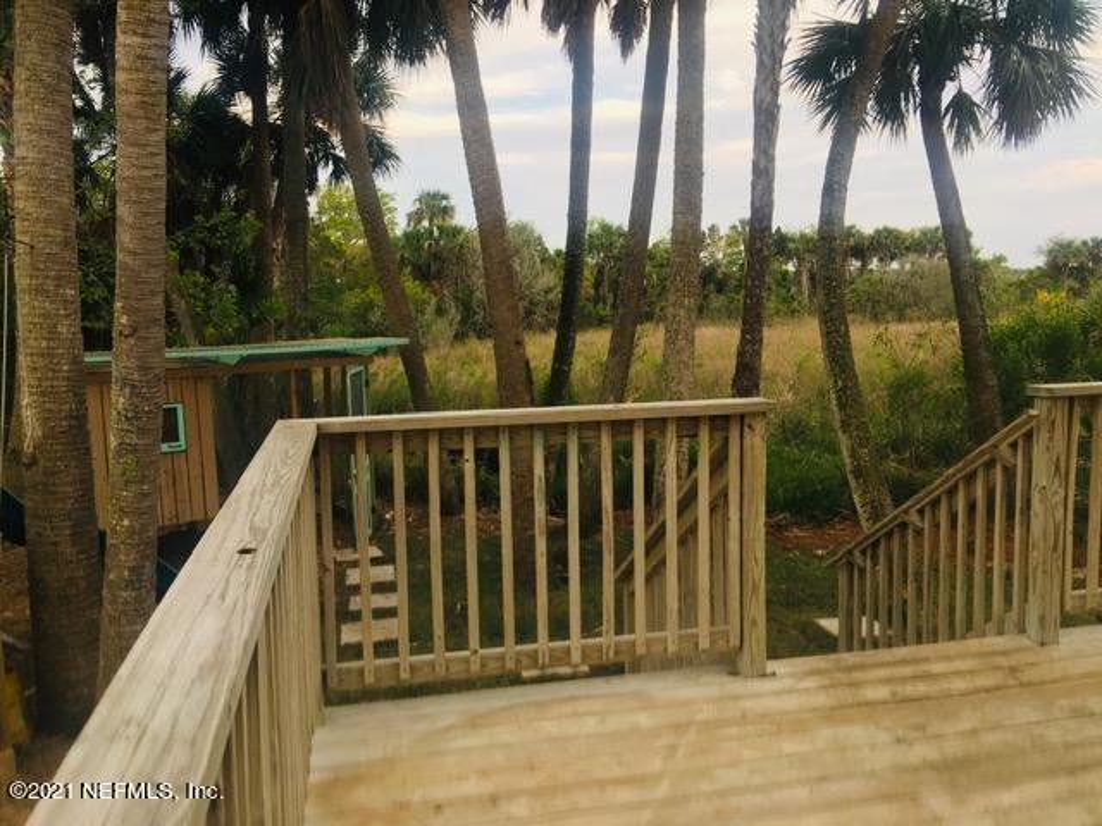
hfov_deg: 61.7
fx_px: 923
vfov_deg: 48.2
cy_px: 413
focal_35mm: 29
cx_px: 551
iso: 40
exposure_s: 1/120
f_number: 2.2
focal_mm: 4.15
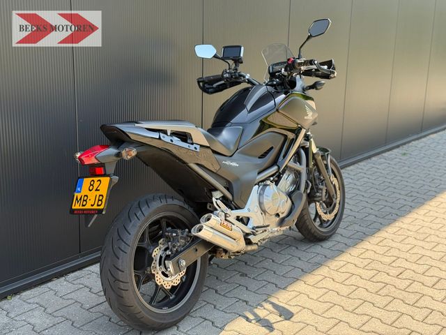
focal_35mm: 48
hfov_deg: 39.7
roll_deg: -1.4
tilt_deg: -13.3
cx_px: 223
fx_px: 618
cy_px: 168
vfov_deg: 30.3
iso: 100
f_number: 1.78
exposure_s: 1/587
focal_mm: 6.76
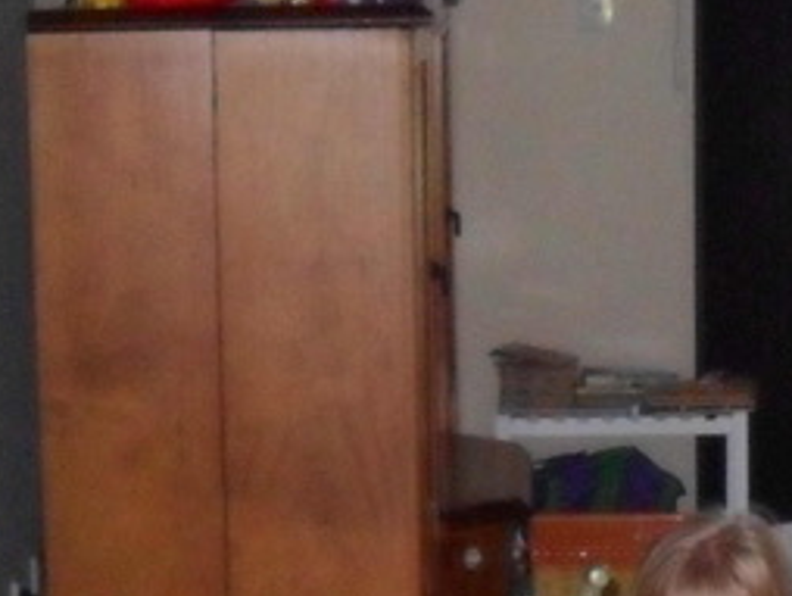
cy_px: 690
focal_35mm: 141
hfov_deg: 13.8
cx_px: 801
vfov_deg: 10.4
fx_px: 3229
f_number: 3
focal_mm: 6.3
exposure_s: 1/45
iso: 400
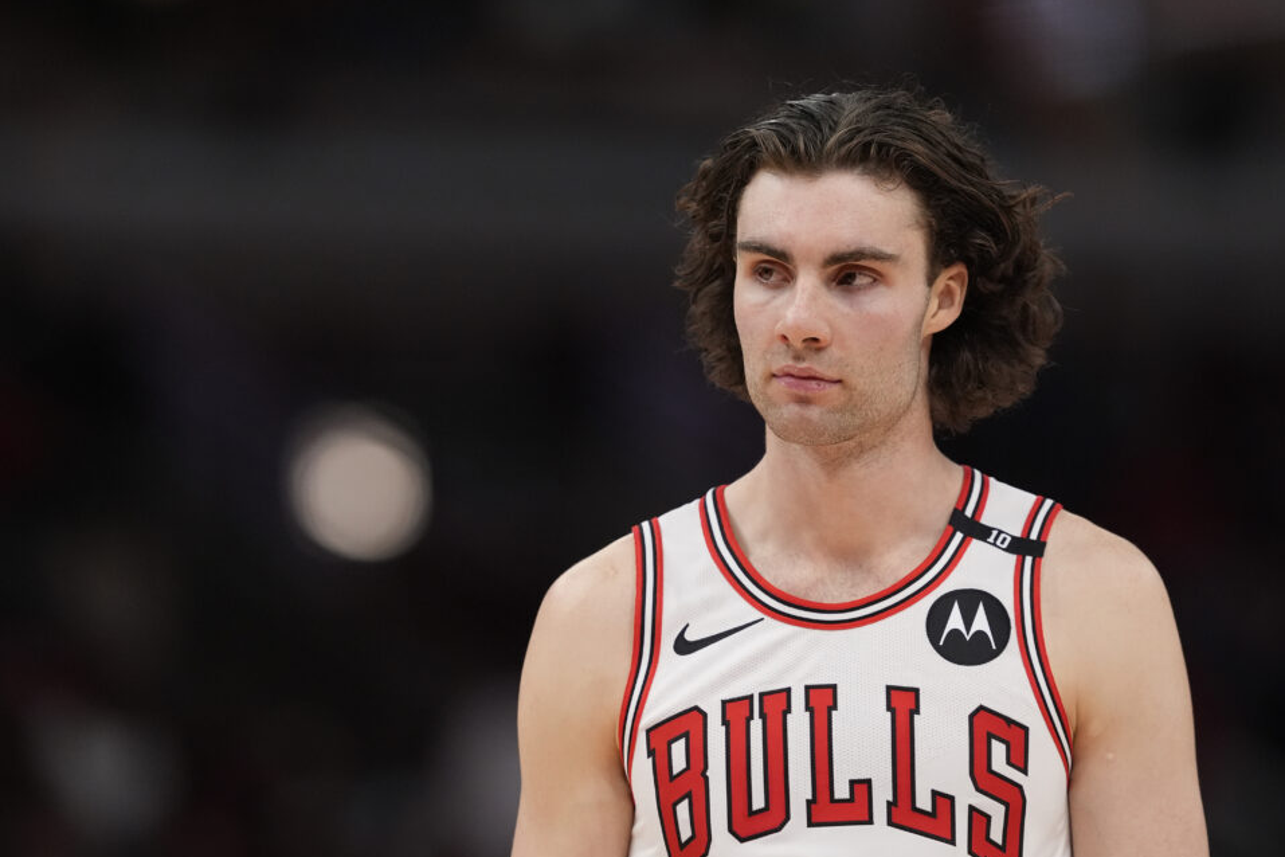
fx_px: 15276
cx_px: 602
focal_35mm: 428
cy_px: 444
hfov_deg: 4.8
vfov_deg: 3.2
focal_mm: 400
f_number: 3.5
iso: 4000
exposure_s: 1/1600
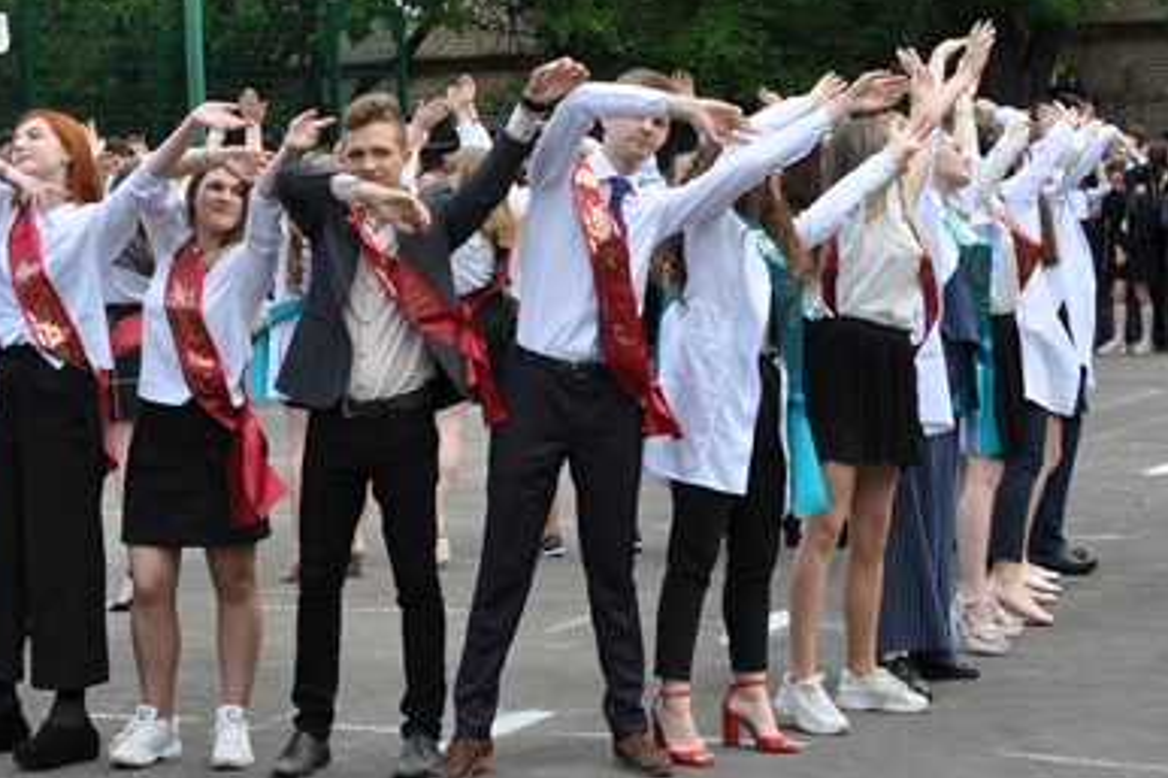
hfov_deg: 18.2
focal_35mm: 112
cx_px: 436
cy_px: 247
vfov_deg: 12.2
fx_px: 3632
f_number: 10
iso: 200
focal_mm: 48
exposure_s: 1/100
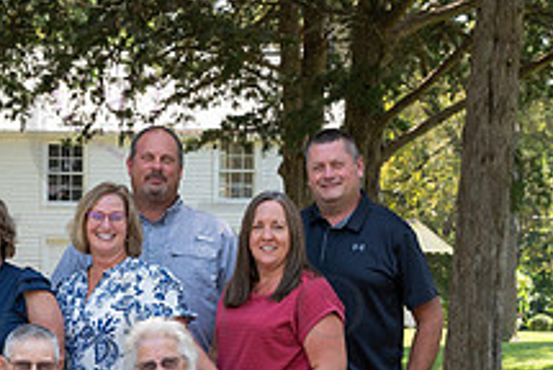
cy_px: 433
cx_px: 121
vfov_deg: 12.8
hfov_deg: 19.3
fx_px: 1615
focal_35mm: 105
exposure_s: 1/200
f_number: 5.6
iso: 400
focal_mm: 39
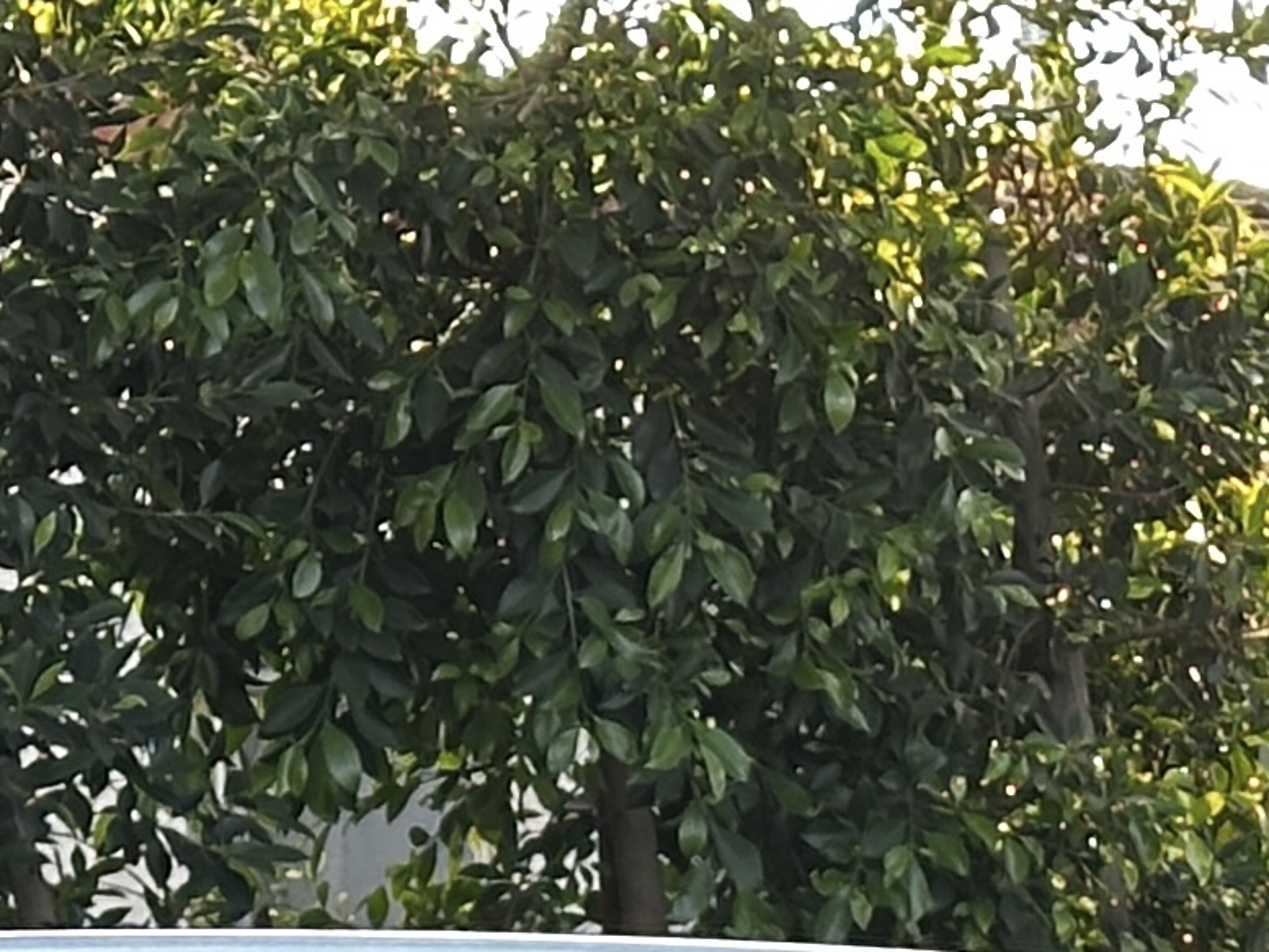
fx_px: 9130
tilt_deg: -3.8
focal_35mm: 249
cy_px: 2240
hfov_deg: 7.9
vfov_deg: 5.8
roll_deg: +1.8
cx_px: 483
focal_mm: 6.86
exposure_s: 1/135
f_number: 1.78
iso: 80
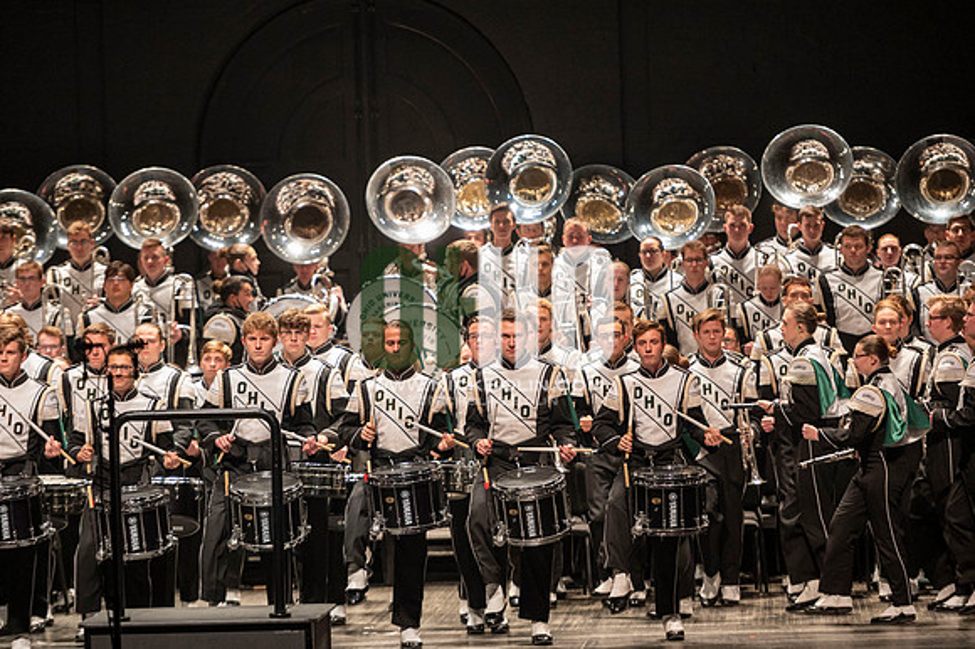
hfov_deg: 11.4
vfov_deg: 7.6
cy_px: 324
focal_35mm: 180
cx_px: 488
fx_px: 4872
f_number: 2.8
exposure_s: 1/500
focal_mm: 180
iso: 2500
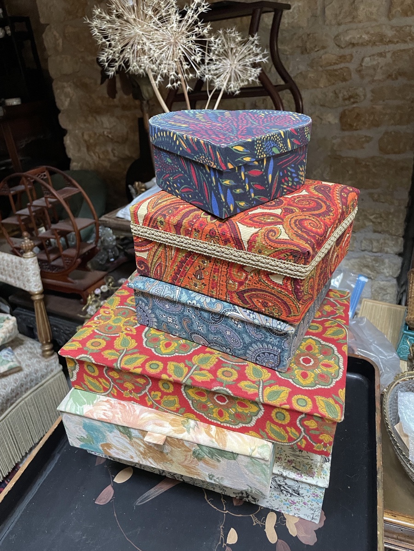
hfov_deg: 53.1
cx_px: 207
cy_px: 276
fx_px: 415
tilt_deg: -24.8
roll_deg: +6.8
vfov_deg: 67.3
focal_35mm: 26
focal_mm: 4.2
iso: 320
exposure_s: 1/33
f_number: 1.6
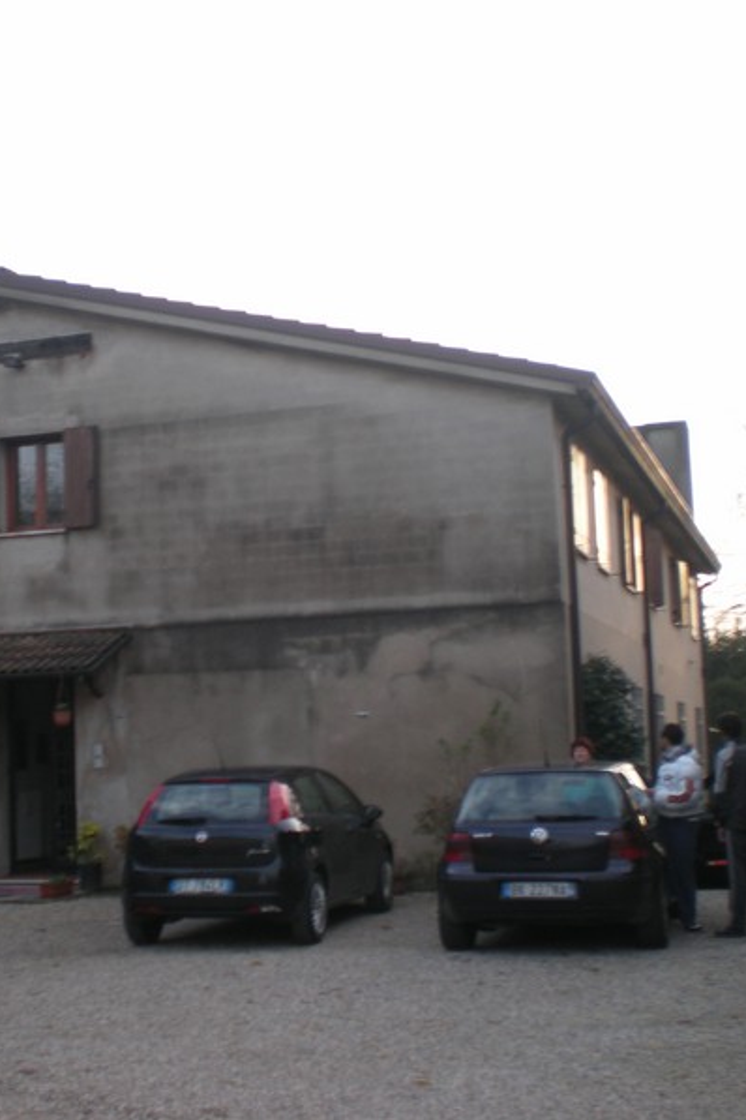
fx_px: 1647
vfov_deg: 37.5
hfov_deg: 25.4
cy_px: 561
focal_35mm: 53
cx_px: 259
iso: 64
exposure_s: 1/82
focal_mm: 6.3
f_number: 3.1
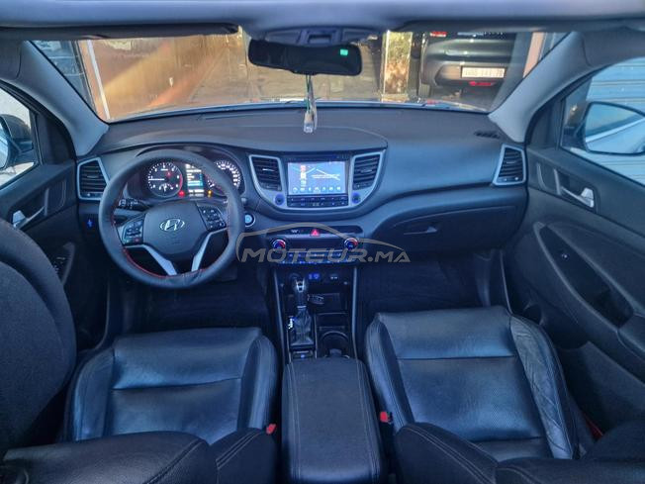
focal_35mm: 23
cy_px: 242
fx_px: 429
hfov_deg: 73.9
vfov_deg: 58.9
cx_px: 322
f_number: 1.8
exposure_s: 1/24
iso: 640
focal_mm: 6.4
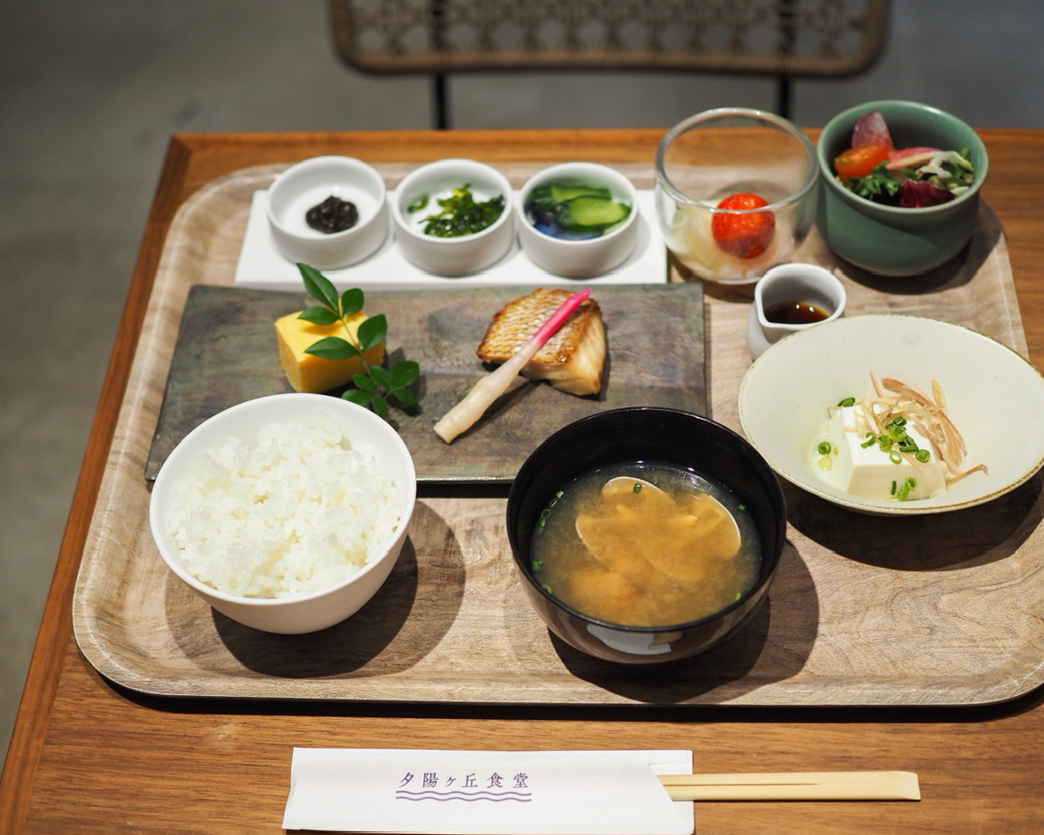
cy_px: 421
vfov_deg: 28.6
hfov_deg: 35.3
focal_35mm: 53
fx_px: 1637
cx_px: 562
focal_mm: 25
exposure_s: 1/250
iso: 400
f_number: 1.8
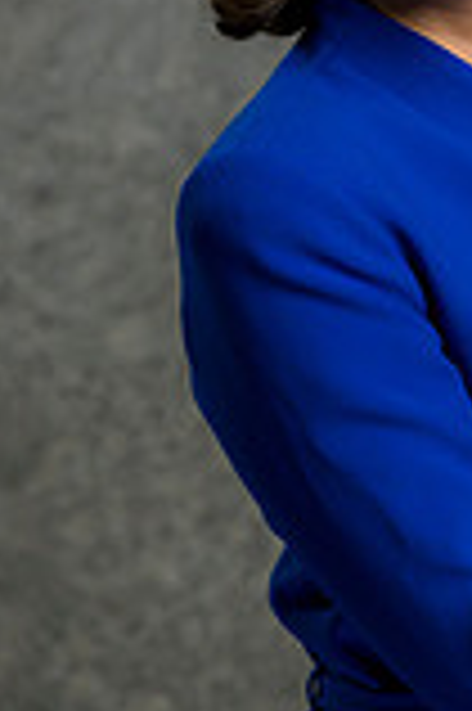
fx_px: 4769
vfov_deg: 8.5
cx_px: 656
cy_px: 369
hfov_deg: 5.6
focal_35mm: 242
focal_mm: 85
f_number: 5
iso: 125
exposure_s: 1/200
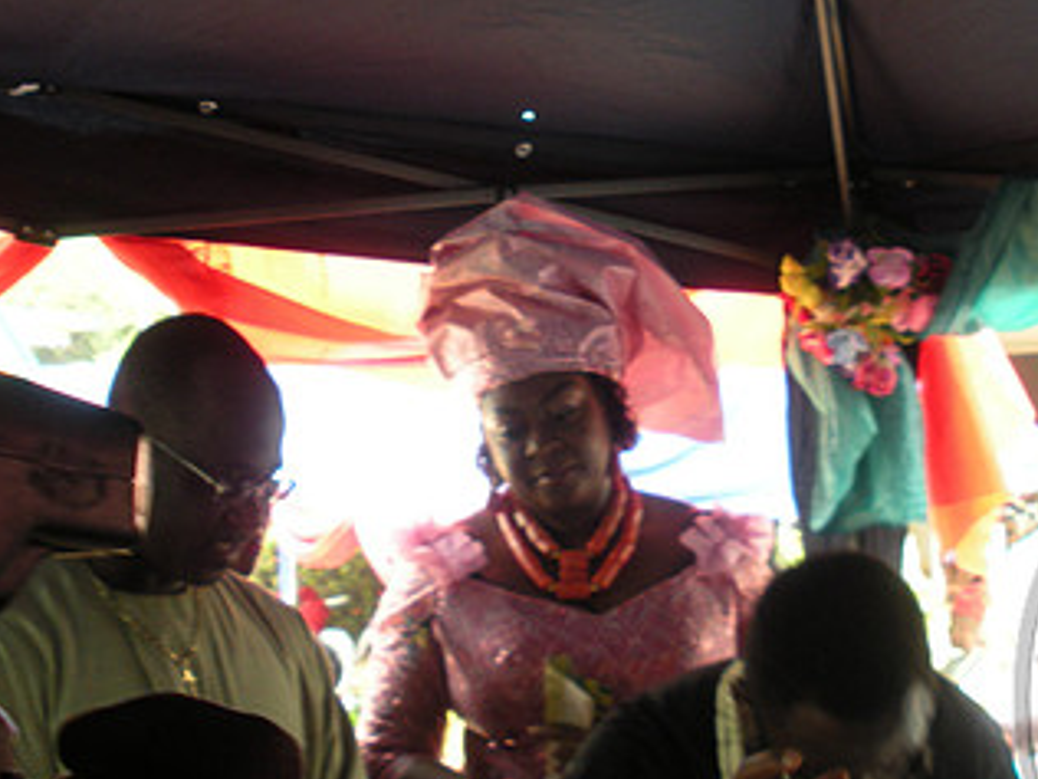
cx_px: 756
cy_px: 337
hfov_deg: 29.0
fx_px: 1979
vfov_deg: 22.2
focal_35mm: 66
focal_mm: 6.3
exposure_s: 1/43
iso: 102
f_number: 3.5
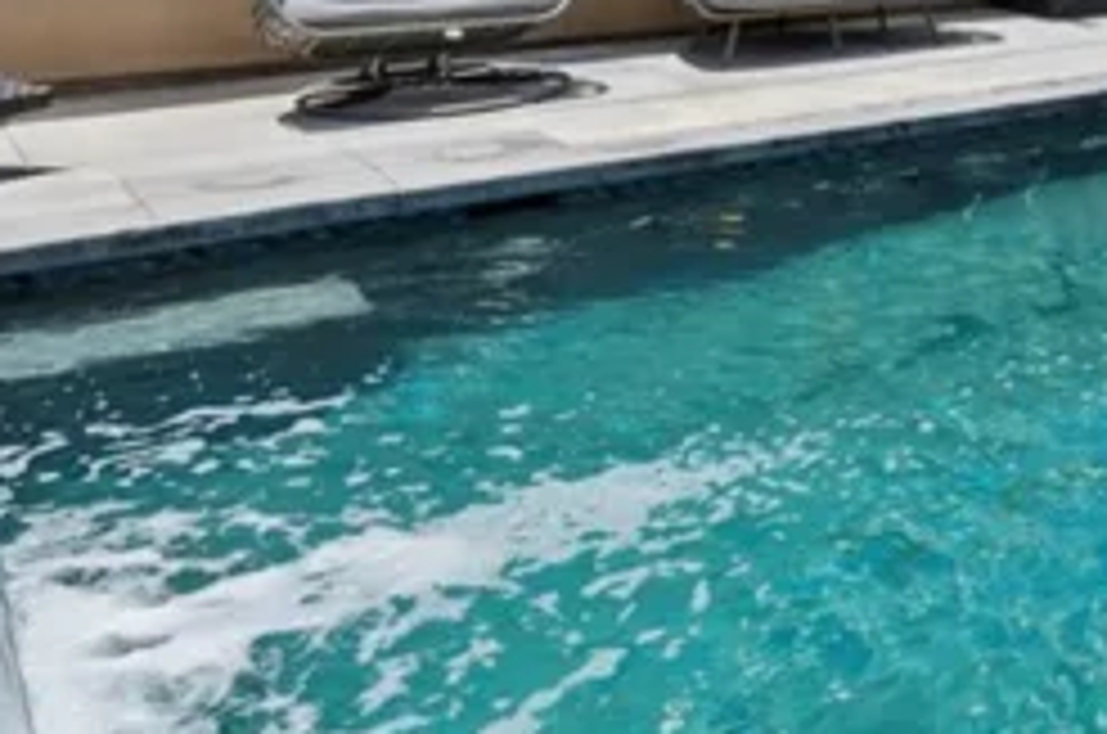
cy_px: -126
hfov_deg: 32.8
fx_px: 1473
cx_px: 1372
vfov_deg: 25.4
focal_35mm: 48
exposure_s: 1/80
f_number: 22
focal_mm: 14
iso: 125
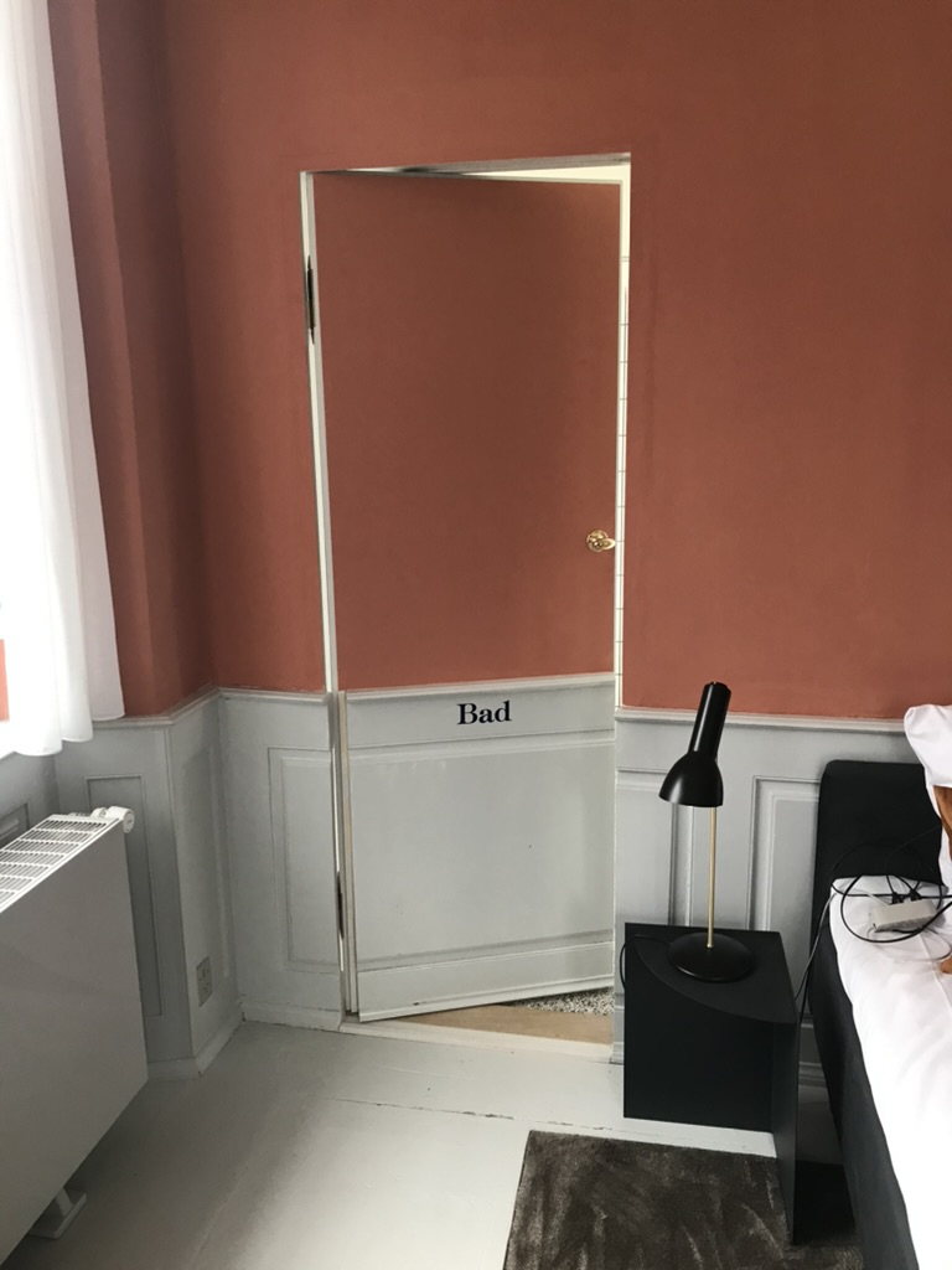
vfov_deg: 63.4
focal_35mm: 28
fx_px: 1027
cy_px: 635
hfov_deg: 49.7
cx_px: 476
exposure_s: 1/20
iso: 40
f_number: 1.8
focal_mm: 3.99
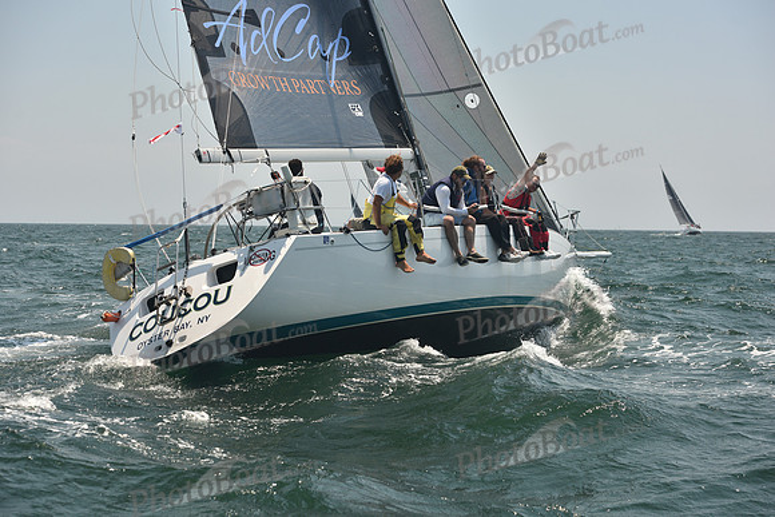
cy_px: 258
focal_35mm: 70
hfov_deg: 28.8
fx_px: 1507
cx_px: 388
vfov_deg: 19.5
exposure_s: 1/640
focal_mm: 70
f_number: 5.6
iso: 250
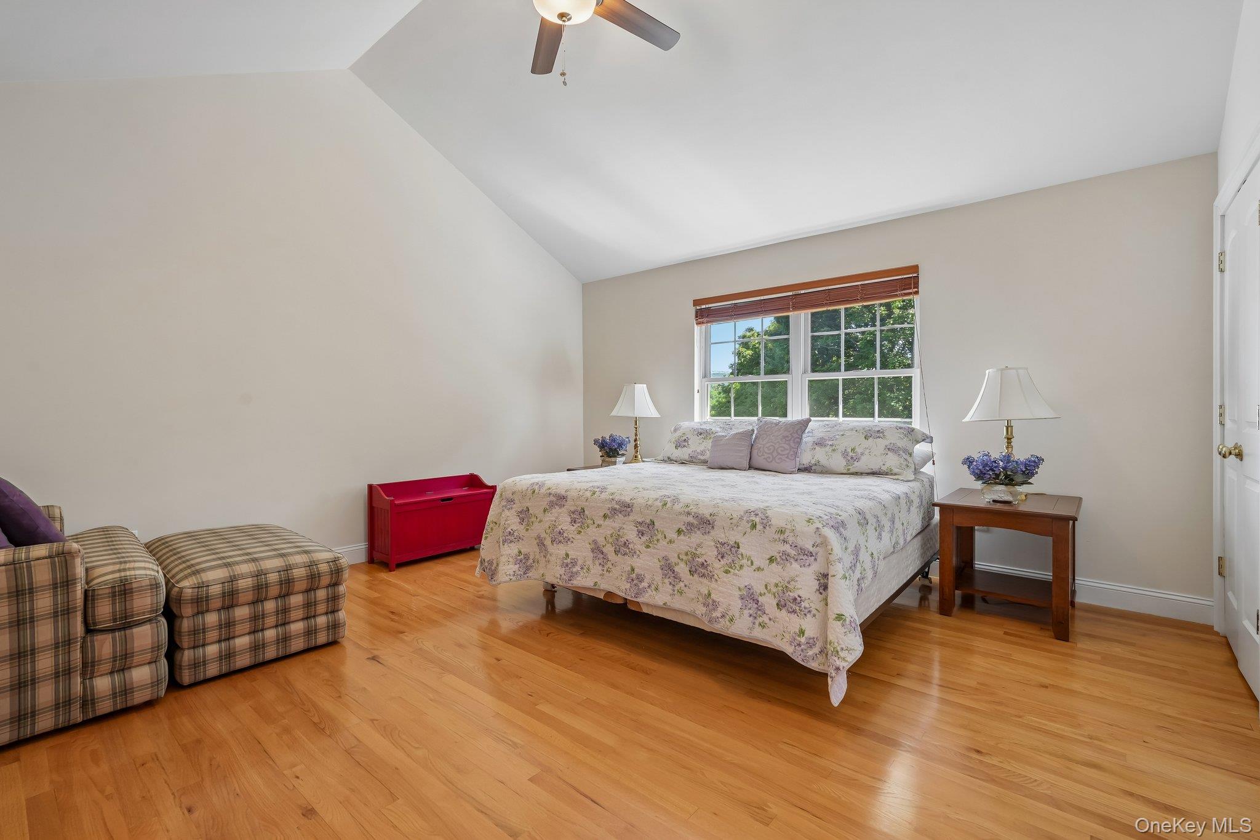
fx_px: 560
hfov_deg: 96.7
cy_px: 420
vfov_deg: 73.7
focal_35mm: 16
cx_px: 630
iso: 400
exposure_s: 1/13
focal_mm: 16
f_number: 8
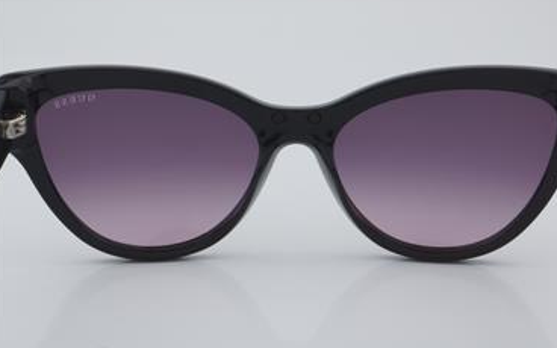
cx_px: 295
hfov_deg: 24.9
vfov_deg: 15.7
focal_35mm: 83
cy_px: 154
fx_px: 1260
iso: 100
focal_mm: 50
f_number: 32
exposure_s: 1/4
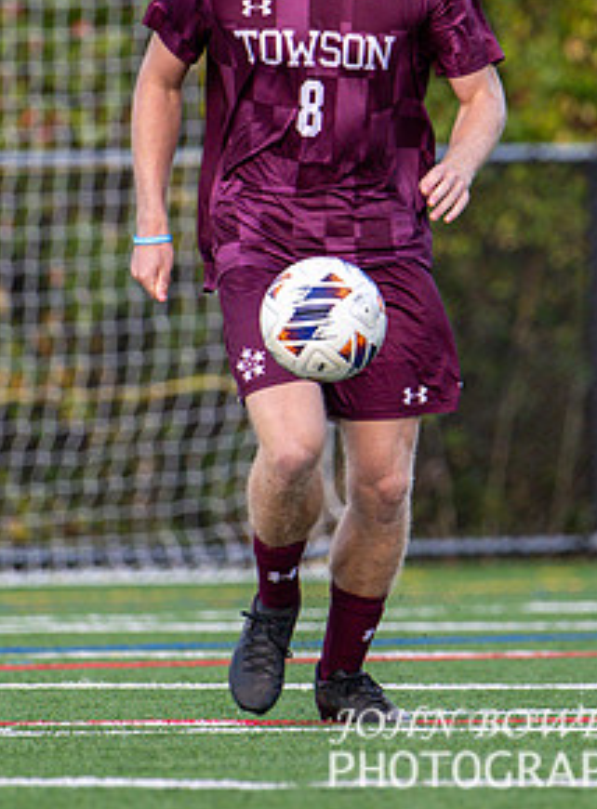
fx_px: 31114
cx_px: 403
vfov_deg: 1.5
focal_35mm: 1339
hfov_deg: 1.1
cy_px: 191
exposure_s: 1/1600
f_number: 4.5
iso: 640
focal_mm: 400
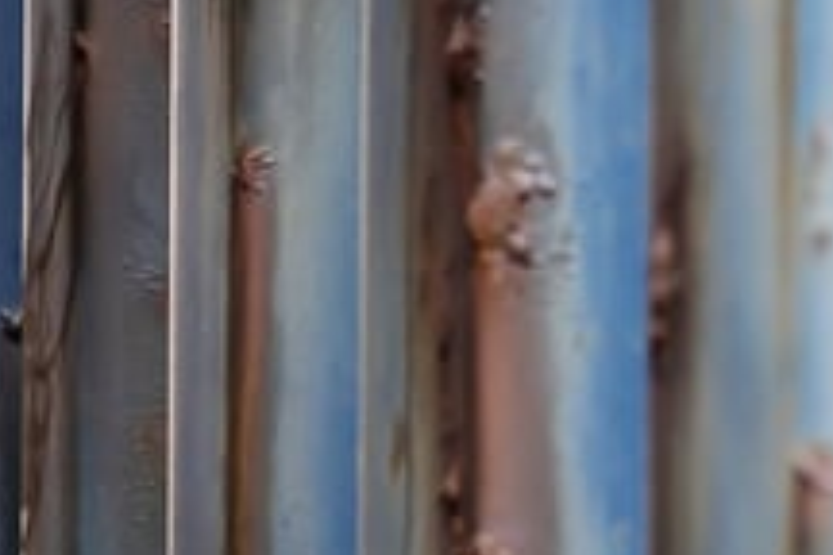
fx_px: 6039
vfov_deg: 5.1
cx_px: -1296
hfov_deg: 7.3
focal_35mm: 261
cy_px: 1440
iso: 200
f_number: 4.5
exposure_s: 1/100
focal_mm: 47
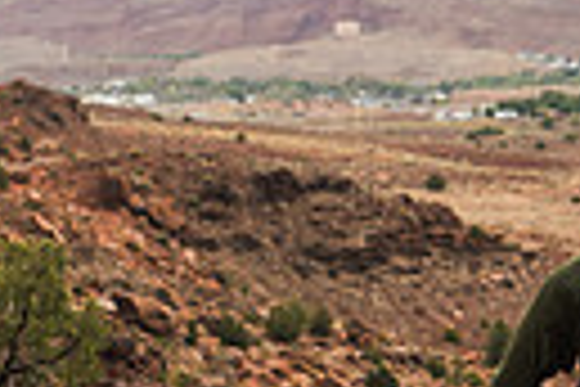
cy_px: 551
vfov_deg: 6.2
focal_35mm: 221
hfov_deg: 9.3
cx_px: 373
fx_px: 3560
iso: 200
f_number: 6.3
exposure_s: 1/320
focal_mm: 46
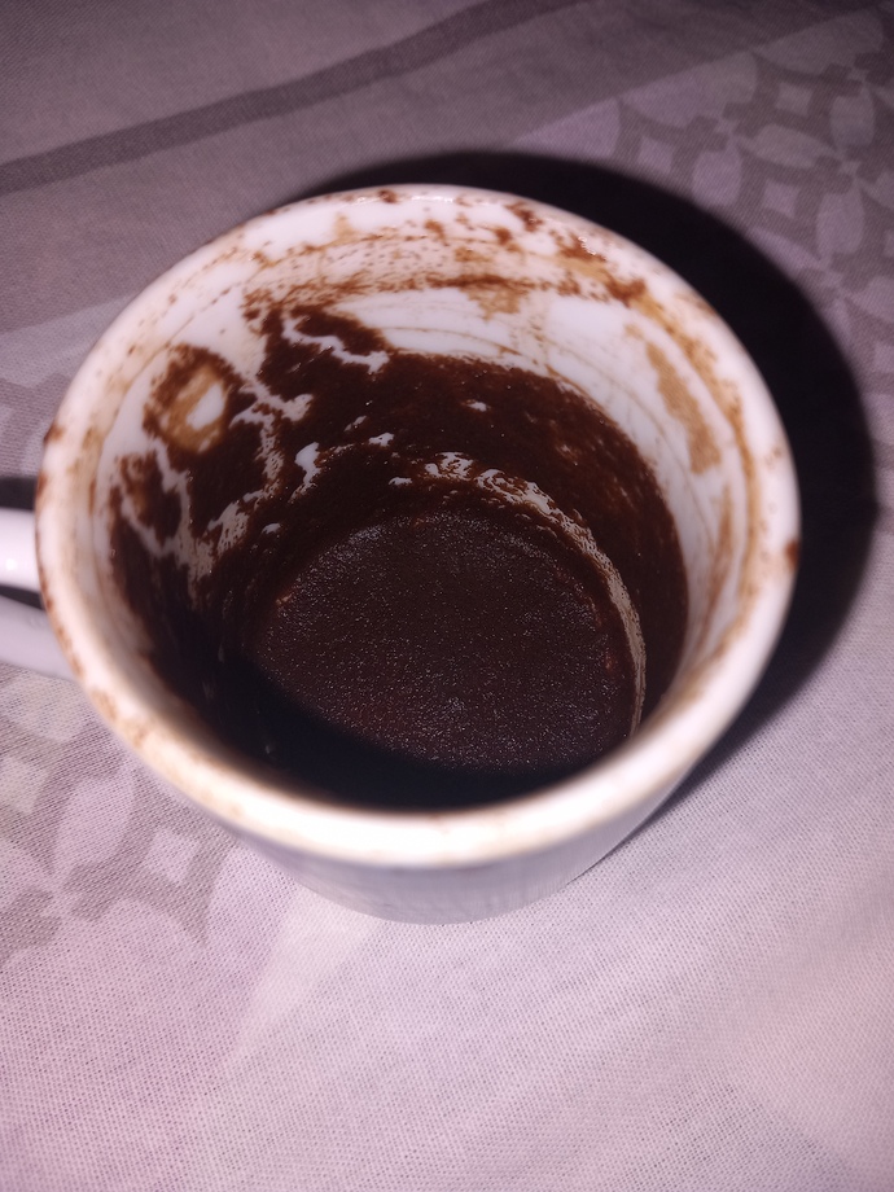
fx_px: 930
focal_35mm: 27
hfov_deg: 51.4
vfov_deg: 65.3
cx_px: 447
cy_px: 596
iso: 25
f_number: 1.8
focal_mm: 4
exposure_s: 1/100
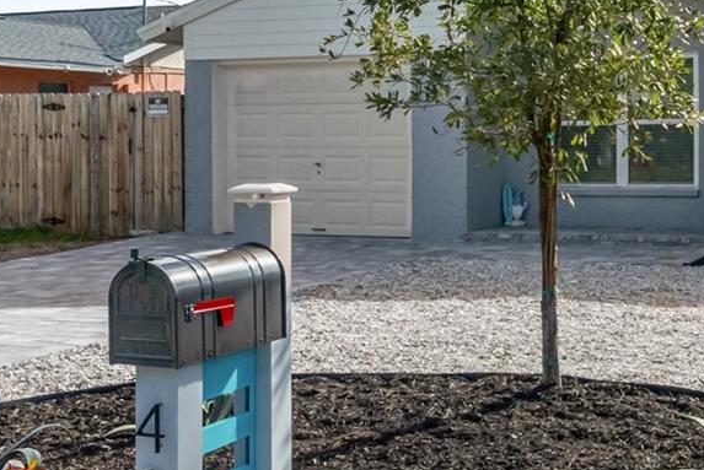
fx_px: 1311
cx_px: 493
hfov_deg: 29.7
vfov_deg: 20.2
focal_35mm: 67
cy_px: 141
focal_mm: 24
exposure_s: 1/500
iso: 1250
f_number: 19
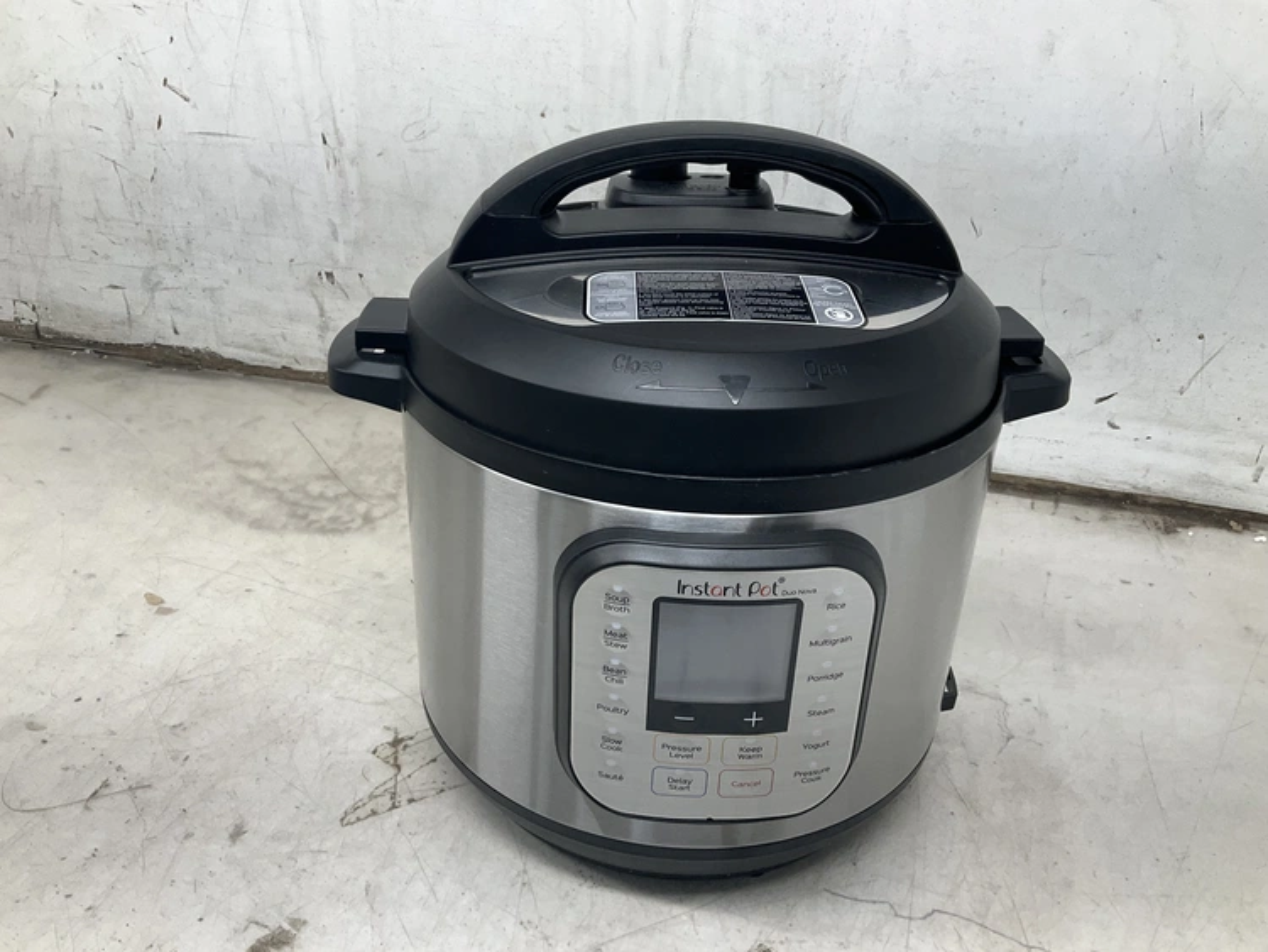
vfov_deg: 48.3
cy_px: 476
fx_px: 1063
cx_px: 634
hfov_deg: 61.6
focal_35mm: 29
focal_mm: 3
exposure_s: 1/120
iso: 50
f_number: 1.8
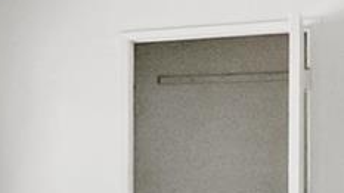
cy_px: 245
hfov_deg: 12.9
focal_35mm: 115
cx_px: -534
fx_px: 1049
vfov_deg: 10.3
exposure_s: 1/1500
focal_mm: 16
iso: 5000
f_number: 8
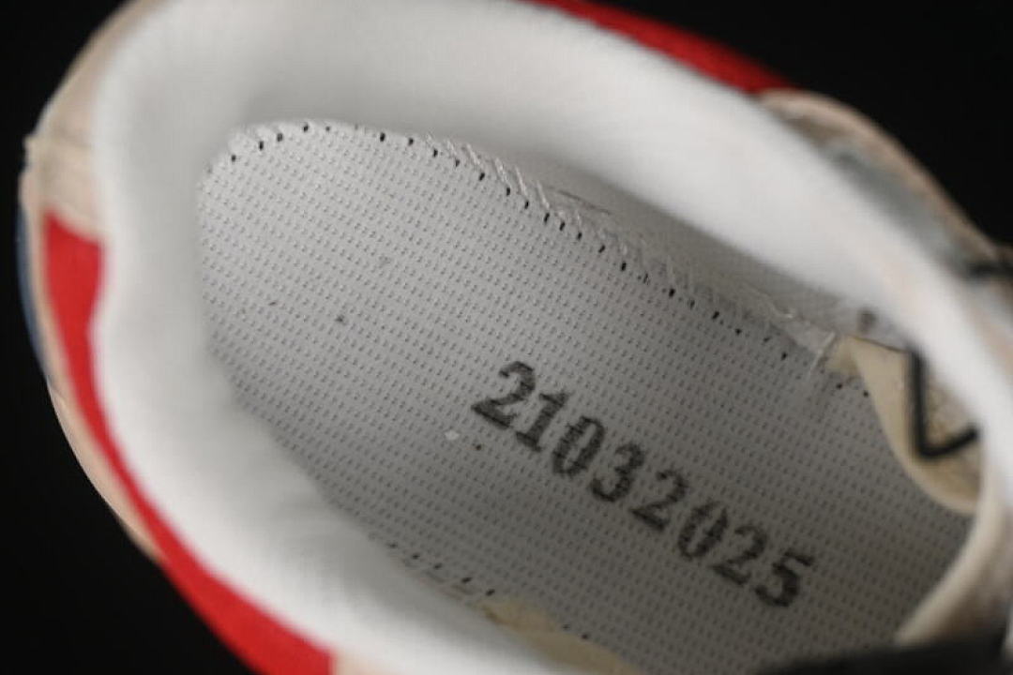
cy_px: 338
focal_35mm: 75
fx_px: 2110
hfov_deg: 27.0
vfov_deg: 18.2
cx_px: 506
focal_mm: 50
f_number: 7.1
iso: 160
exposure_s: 1/80
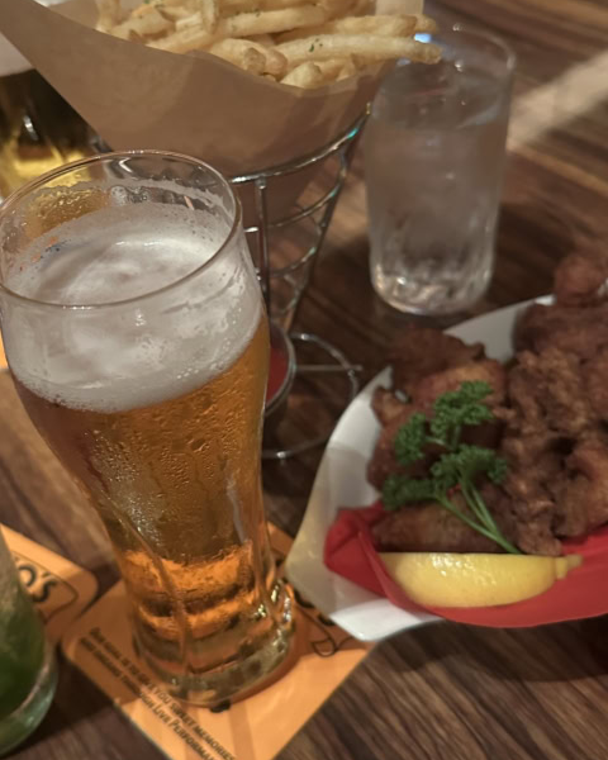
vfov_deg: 45.7
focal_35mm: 40
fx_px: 900
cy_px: 338
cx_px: 213
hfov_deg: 37.0
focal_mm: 6.9
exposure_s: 1/25
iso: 800
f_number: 1.8
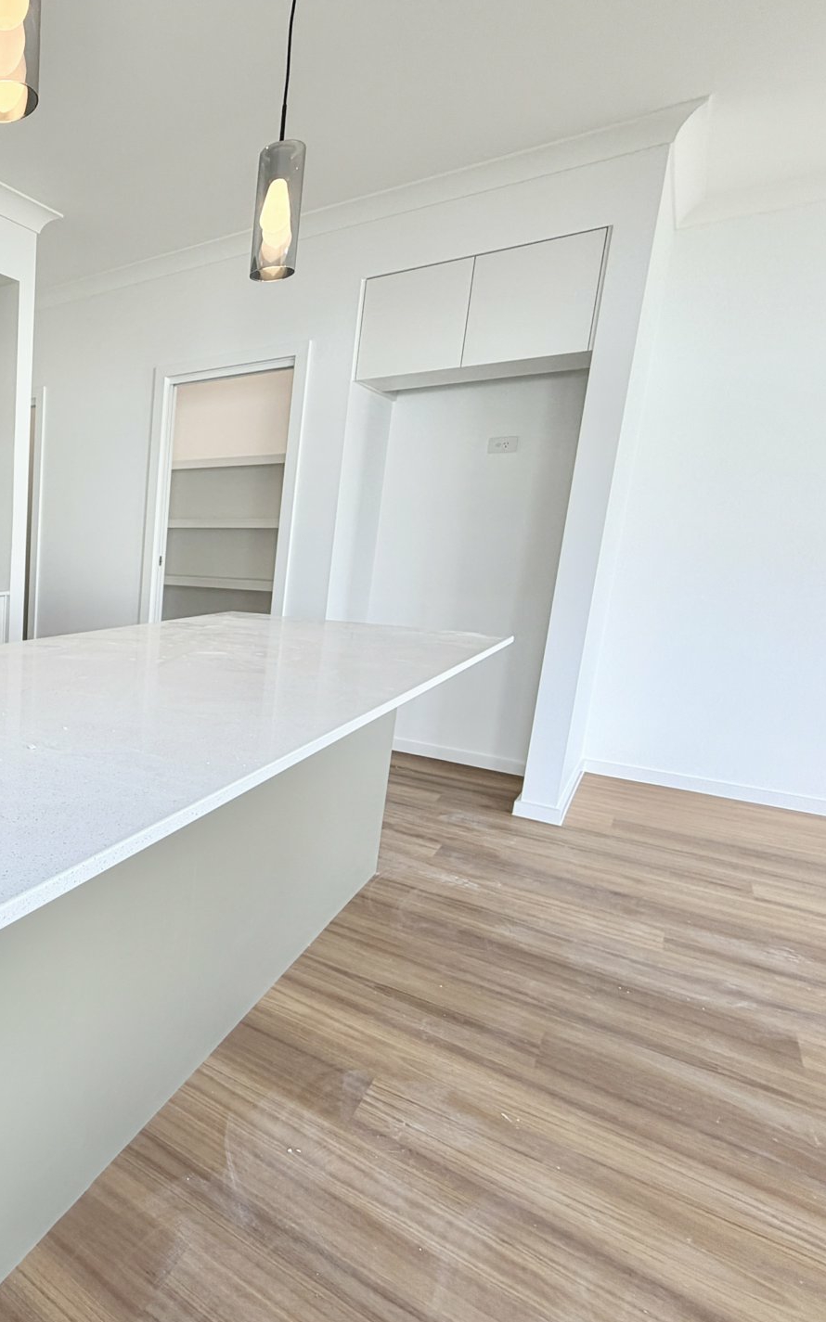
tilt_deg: -9.6
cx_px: -48
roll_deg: -0.2
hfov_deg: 46.7
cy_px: 661
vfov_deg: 85.1
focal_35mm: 20
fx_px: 721
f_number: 2.2
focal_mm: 2.22
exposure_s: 1/100
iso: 40
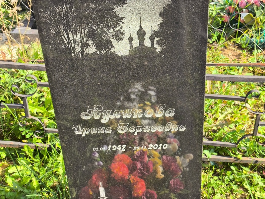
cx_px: 132
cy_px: 100
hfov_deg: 38.2
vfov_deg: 29.1
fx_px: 383
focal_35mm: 50
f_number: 1.7
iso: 50
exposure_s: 1/353
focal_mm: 4.71
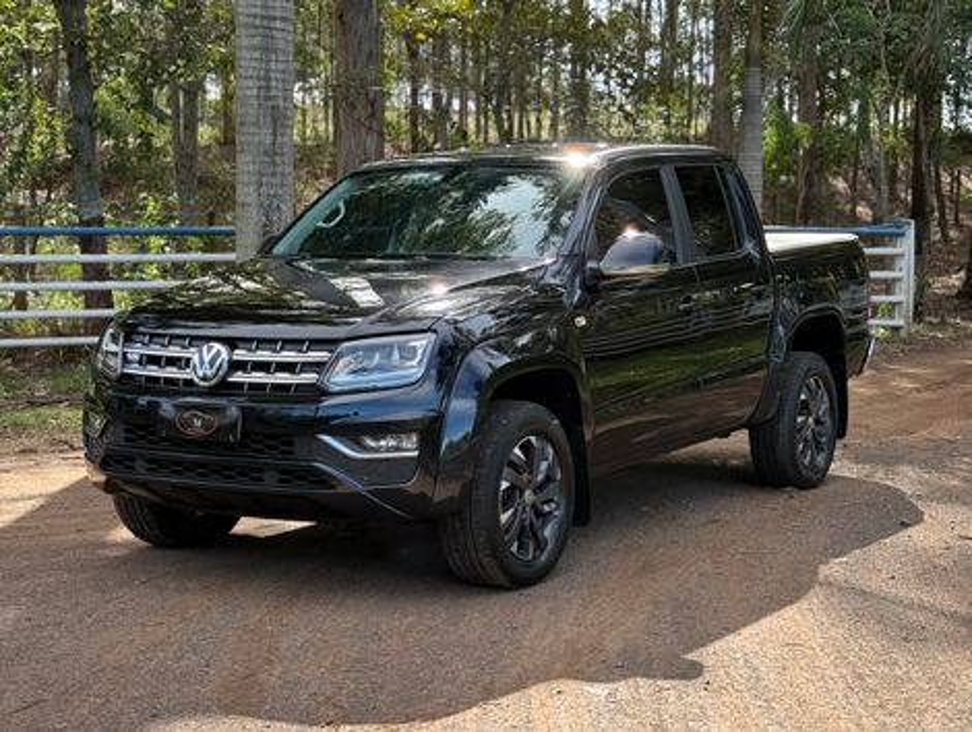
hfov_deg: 39.6
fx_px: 1350
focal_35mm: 48
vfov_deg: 30.3
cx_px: 486
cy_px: 366
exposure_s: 1/652
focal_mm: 6.76
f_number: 1.78
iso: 100
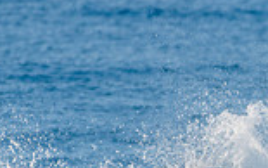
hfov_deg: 1.1
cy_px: 229
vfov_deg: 0.7
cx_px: 230
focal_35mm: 1905
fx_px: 13919
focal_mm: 500
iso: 280
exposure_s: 1/2000
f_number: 5.6
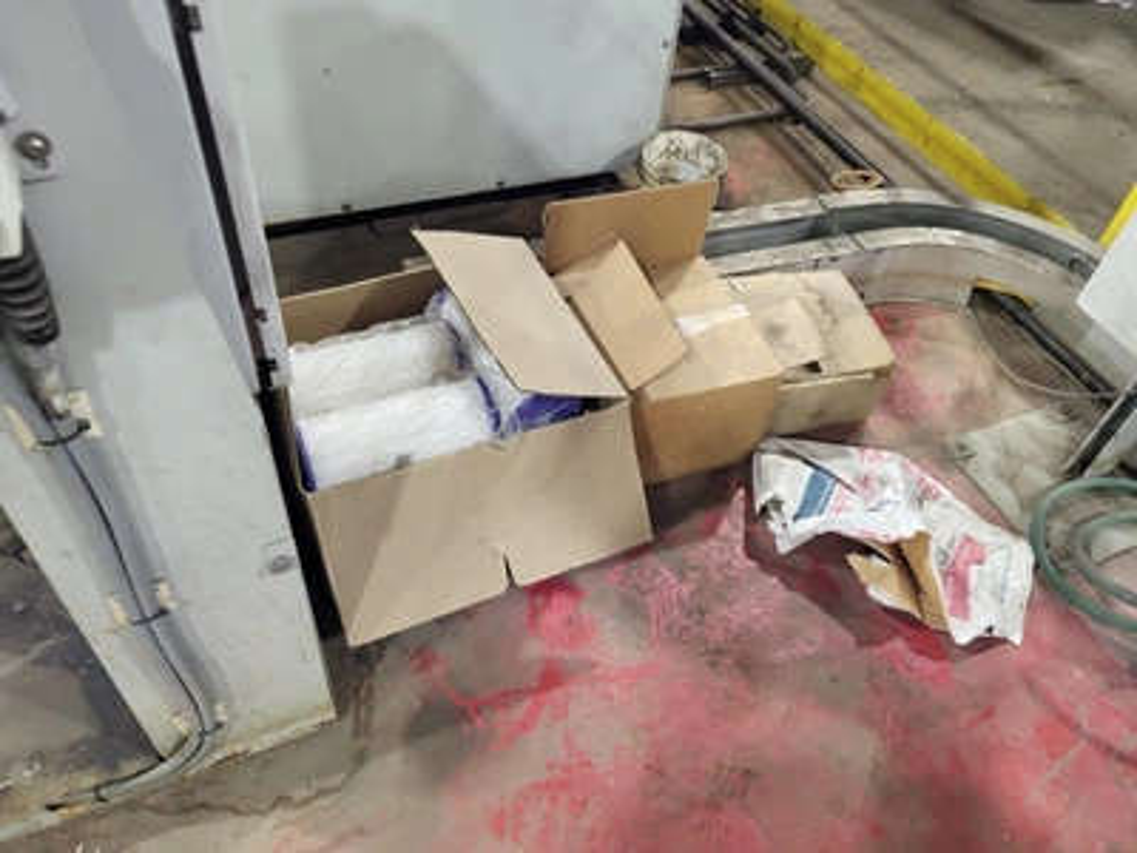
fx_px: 854
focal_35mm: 26
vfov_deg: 53.1
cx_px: 568
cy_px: 426
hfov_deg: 67.3
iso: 200
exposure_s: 1/40
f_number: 1.8
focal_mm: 5.4
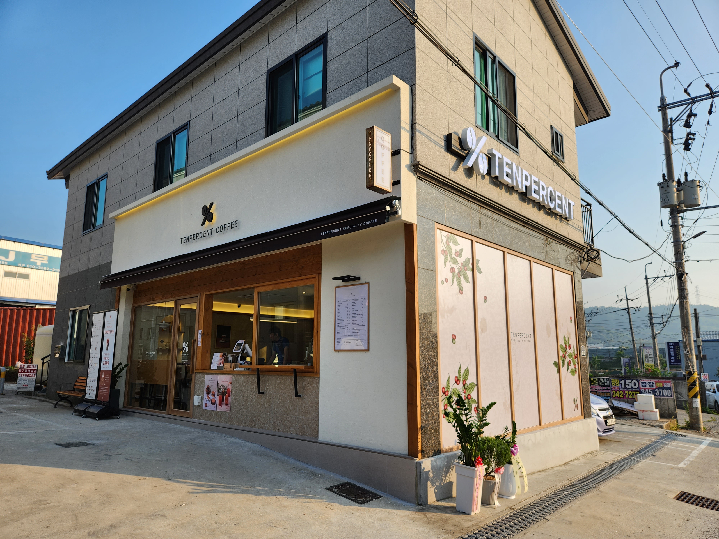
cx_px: 360
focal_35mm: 23
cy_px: 270
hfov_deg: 73.9
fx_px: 478
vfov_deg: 58.9
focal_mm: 5.4
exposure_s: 1/790
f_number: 1.8
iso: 20
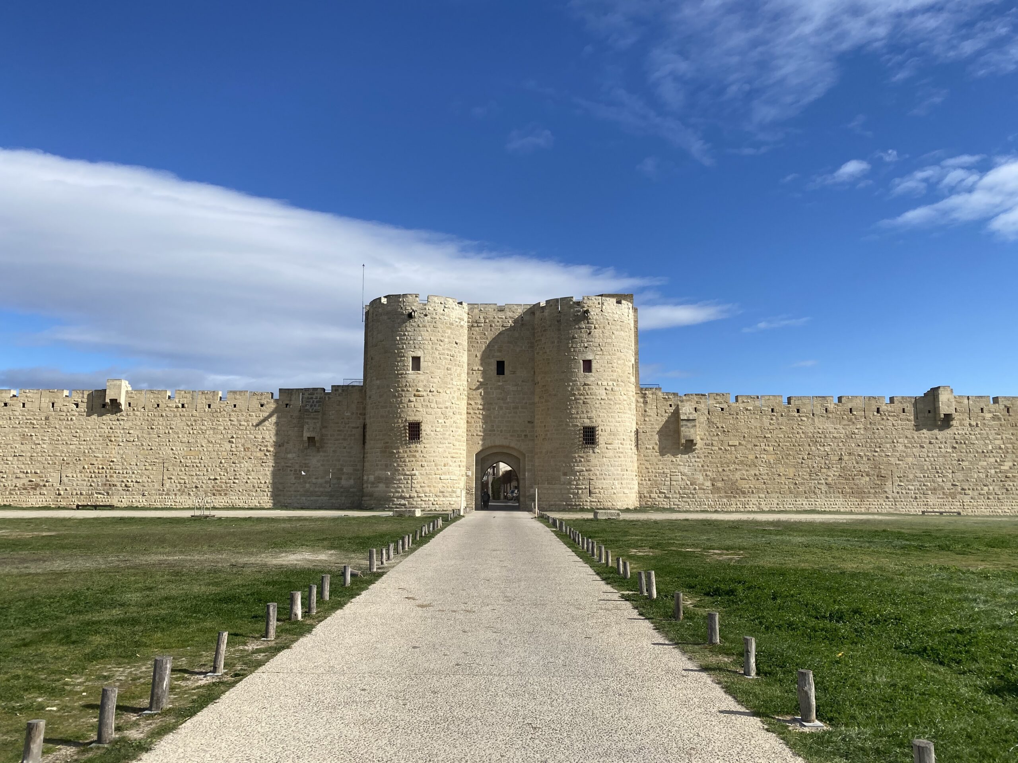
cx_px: 509
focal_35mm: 26
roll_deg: +0.4
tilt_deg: +8.9
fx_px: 765
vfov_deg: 53.1
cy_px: 382
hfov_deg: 67.3
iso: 32
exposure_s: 1/4630
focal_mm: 4.25
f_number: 1.8
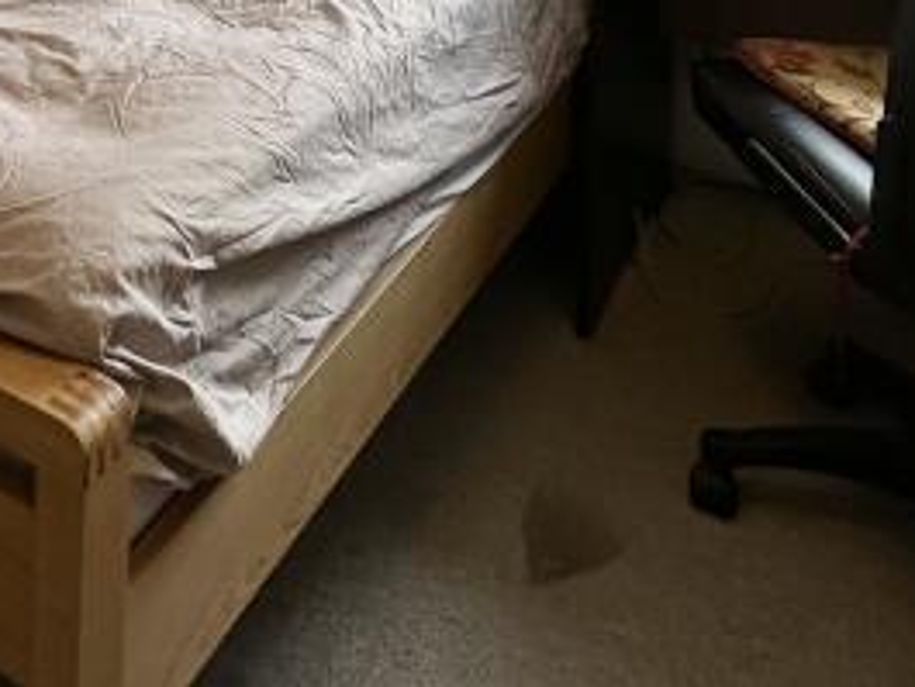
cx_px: -31
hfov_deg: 32.3
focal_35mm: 54
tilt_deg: -0.1
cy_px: -525
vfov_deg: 20.1
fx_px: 1428
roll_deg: -1.6
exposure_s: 1/99
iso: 80
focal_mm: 2.22
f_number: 2.2
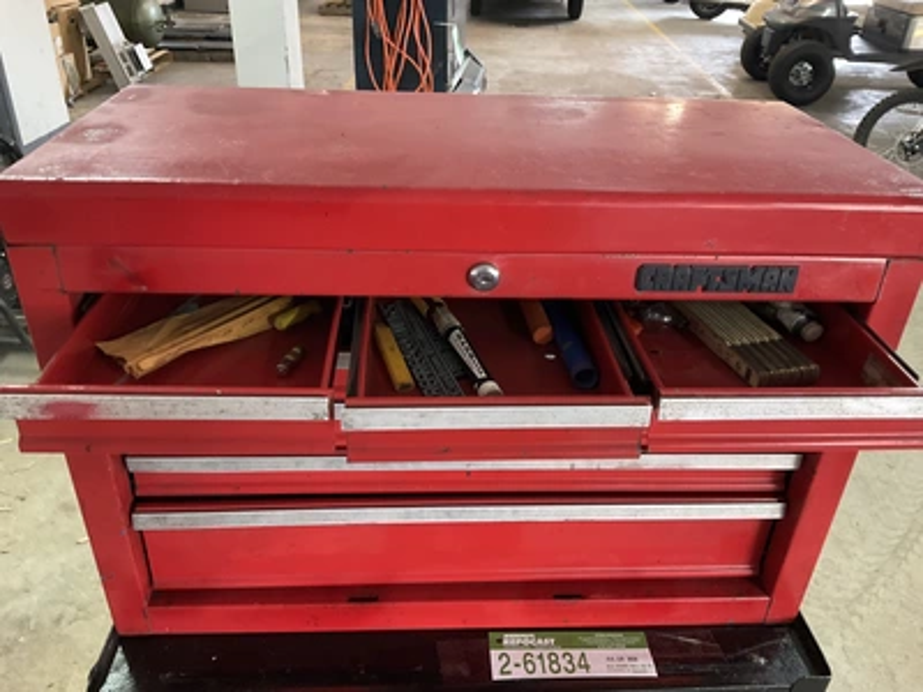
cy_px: 346
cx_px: 462
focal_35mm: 29
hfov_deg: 61.7
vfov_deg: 48.2
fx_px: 773
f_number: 1.8
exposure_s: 1/40
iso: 250
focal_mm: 3
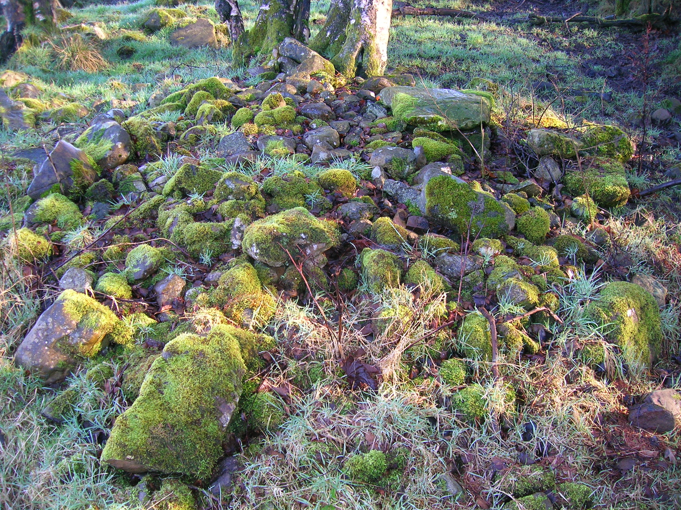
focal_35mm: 34
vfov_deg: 41.7
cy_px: 255
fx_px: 668
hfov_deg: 54.0
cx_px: 340
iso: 53
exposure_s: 1/30
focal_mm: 5.7
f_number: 2.9
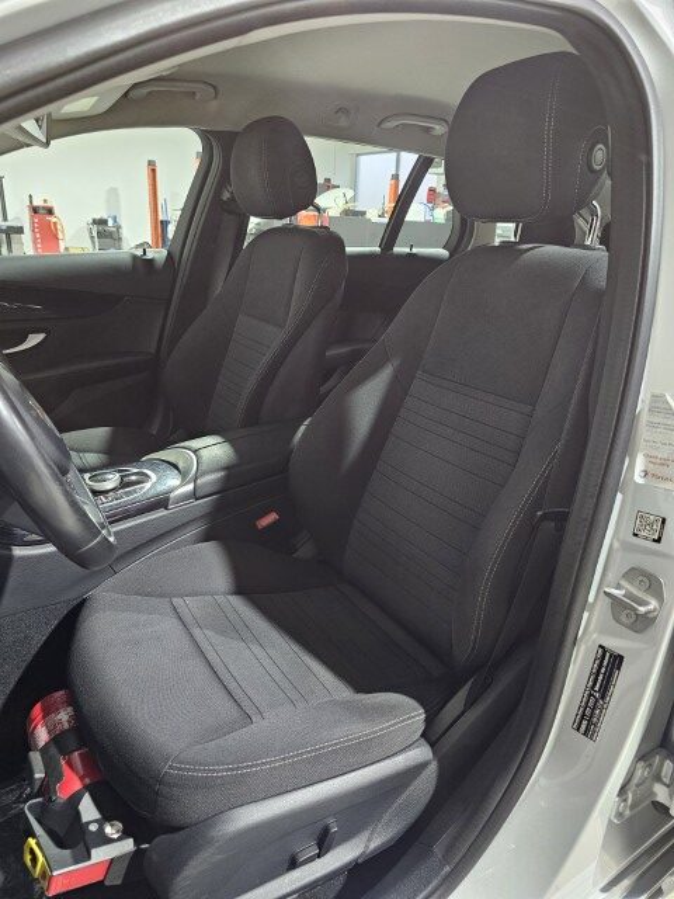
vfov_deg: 73.9
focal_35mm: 23
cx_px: 337
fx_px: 597
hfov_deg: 58.9
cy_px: 450
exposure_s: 1/33.3
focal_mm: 6.3
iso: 500
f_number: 1.7
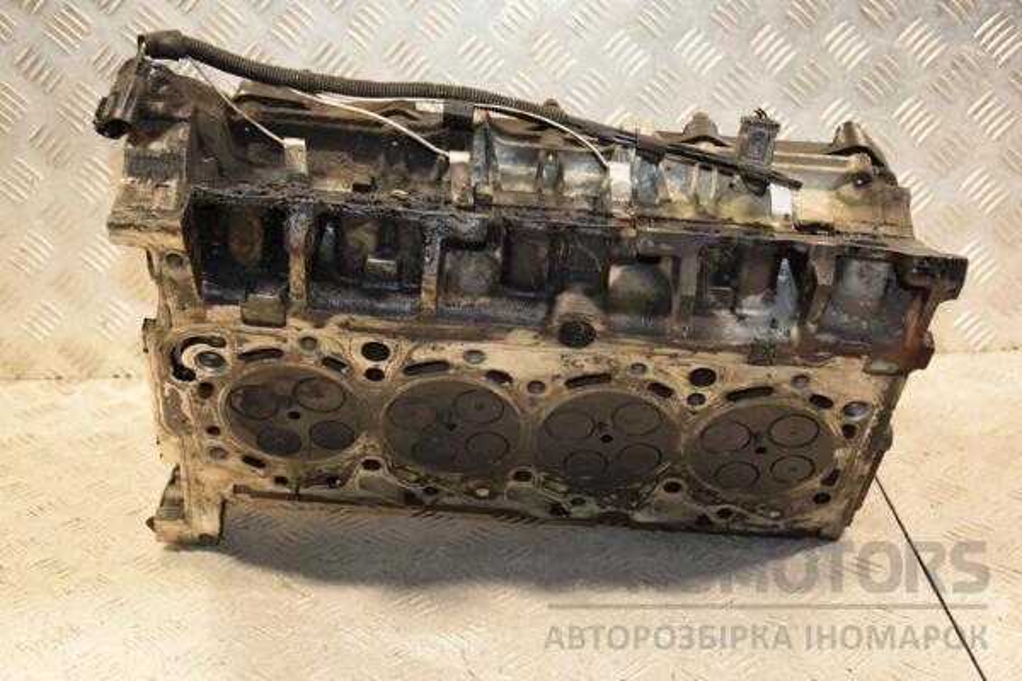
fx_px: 1490
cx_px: 511
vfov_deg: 25.8
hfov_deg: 37.9
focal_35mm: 52
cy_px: 340
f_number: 5
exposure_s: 1/125
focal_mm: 35
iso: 800
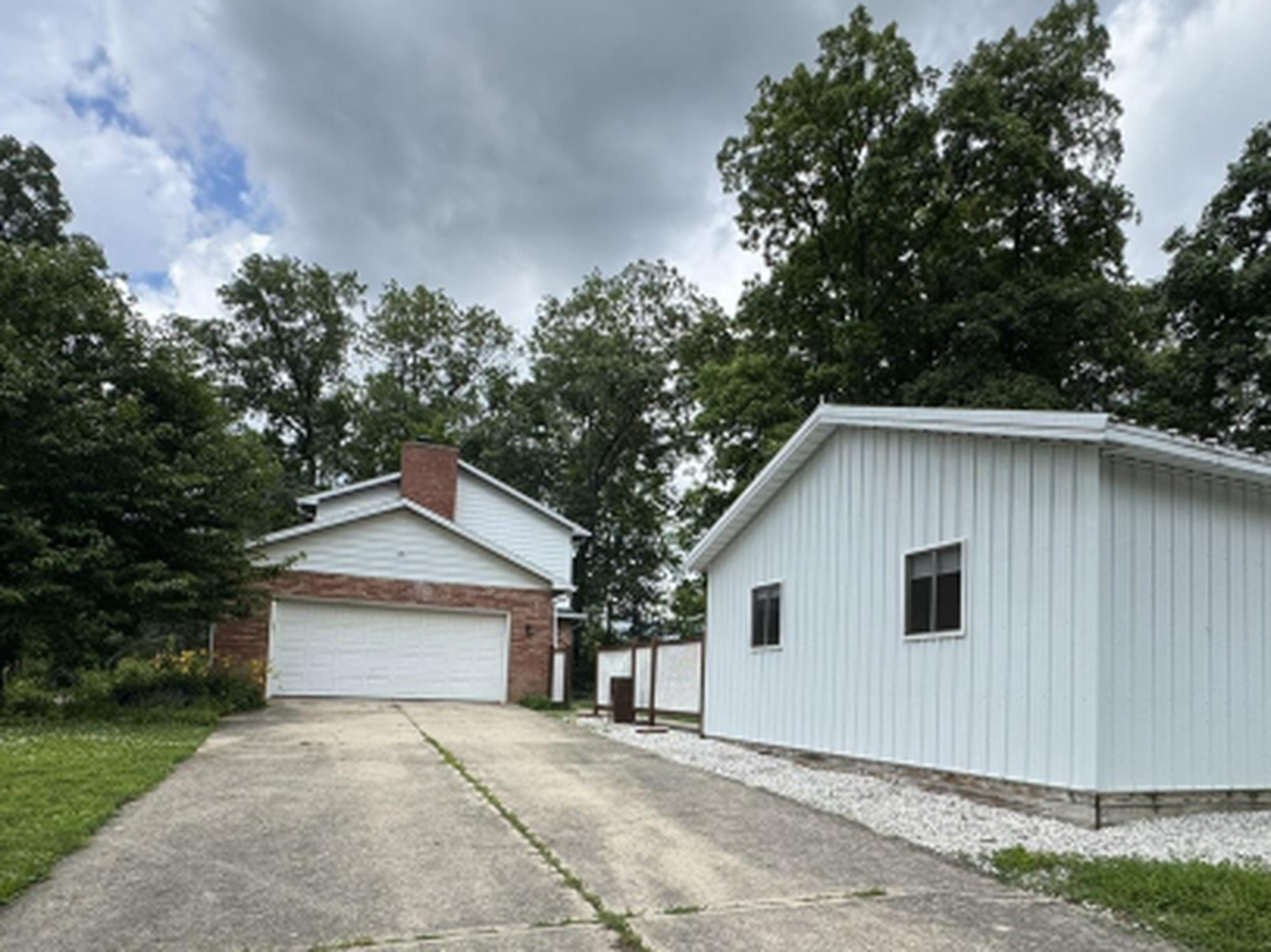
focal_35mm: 23
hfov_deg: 73.8
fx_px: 844
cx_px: 693
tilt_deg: +3.8
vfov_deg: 57.4
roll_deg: -2.7
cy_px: 642
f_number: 2.2
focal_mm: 2.22
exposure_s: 1/1256
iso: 50
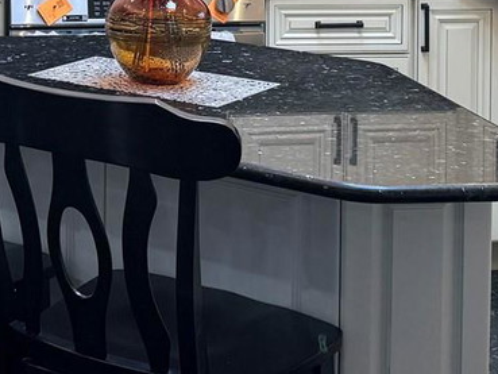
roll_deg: -0.4
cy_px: -165
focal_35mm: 104
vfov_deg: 13.5
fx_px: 1497
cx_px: 30
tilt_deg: -2.1
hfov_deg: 18.5
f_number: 1.78
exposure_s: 1/120
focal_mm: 6.76
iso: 80
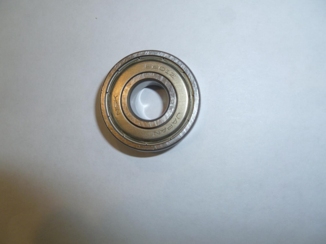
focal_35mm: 28
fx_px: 264
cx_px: 163
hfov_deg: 63.4
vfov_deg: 49.7
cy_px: 122
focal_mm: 5
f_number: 3.3
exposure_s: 1/30
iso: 80
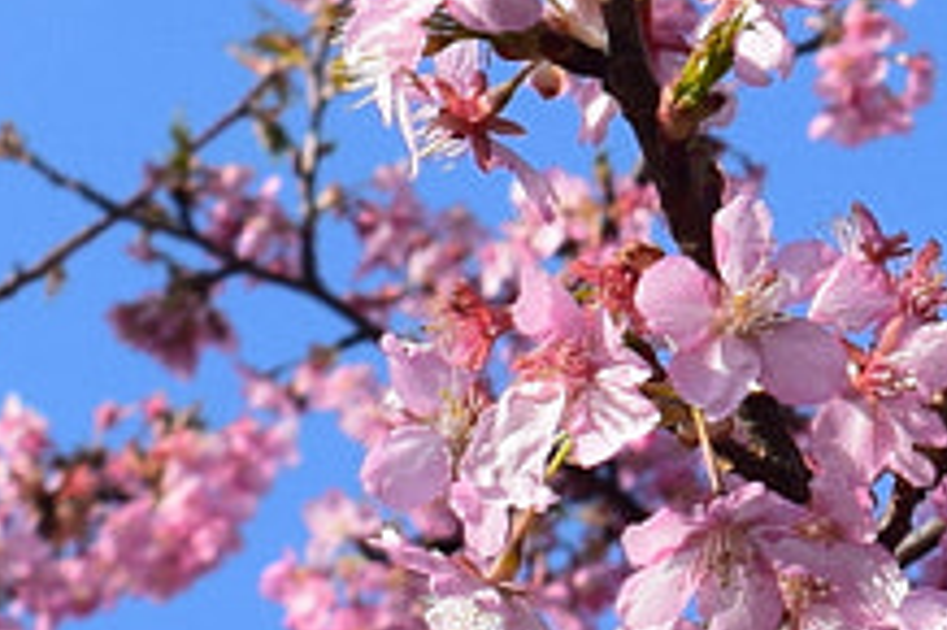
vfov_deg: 3.4
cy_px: -621
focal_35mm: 396
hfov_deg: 5.2
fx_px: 10409
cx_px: 1542
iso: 360
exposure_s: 1/500
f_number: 11
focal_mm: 36
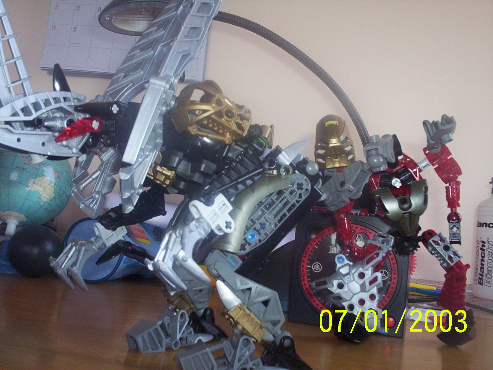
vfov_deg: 37.7
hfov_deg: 49.0
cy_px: 185
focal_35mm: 38
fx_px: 541
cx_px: 246
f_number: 4.5
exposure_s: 1/60
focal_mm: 4.99
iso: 140
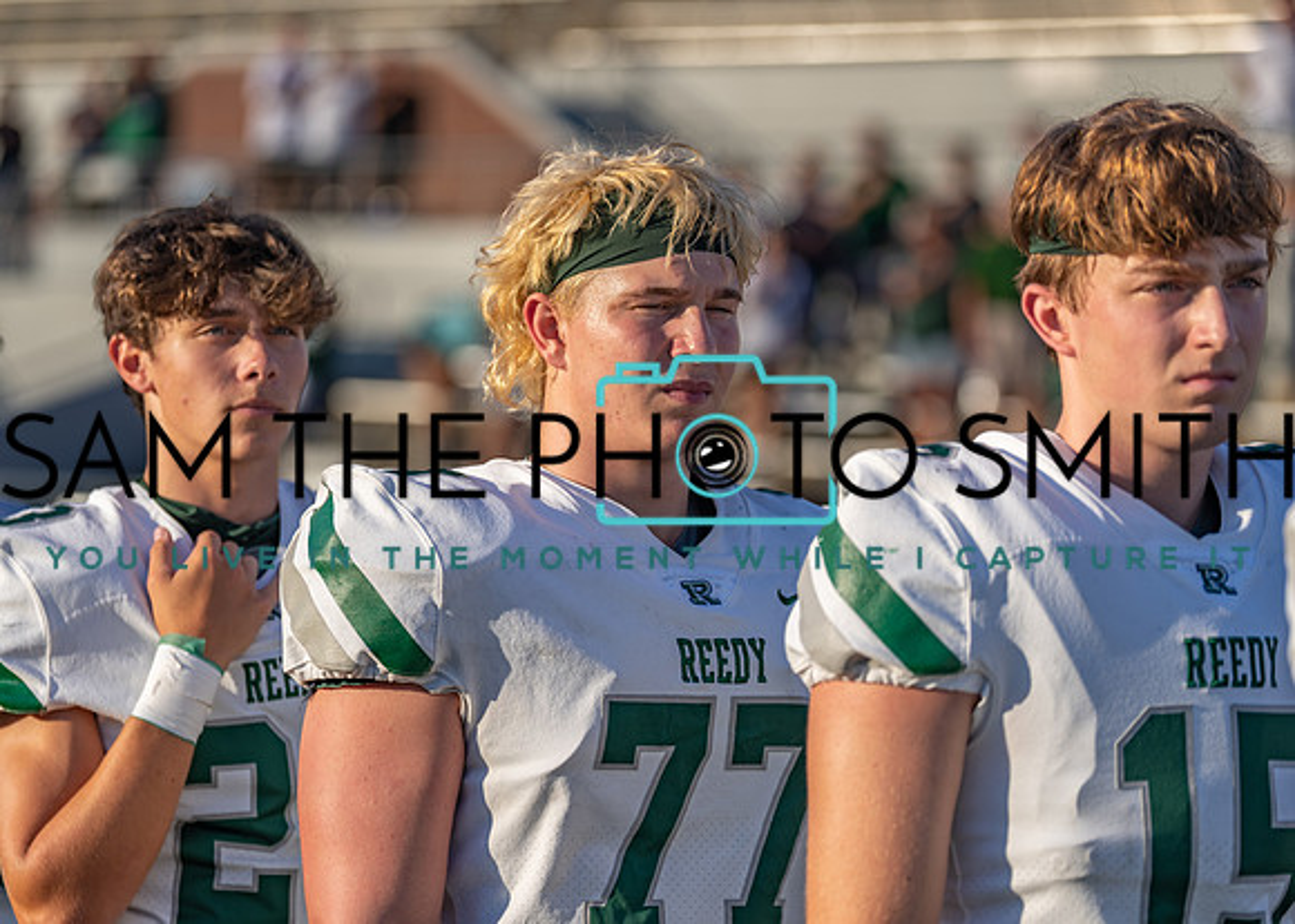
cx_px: 648
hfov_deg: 15.9
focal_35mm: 126
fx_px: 4624
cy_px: 462
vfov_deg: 11.4
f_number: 2.8
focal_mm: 120
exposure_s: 1/1600
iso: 100
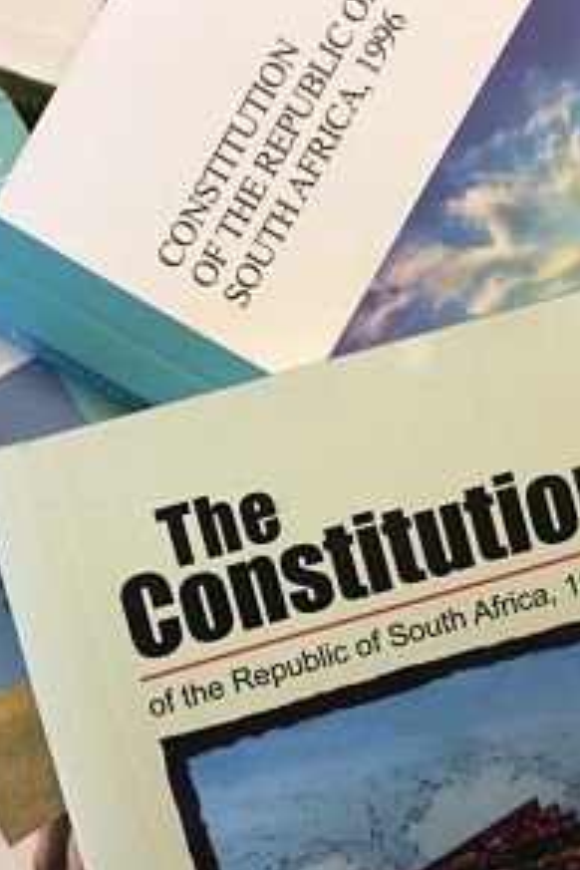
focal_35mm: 40
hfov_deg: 32.6
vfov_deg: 48.5
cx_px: 132
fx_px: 967
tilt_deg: -76.4
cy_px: 439
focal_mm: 3.99
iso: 32
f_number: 1.8
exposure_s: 1/100
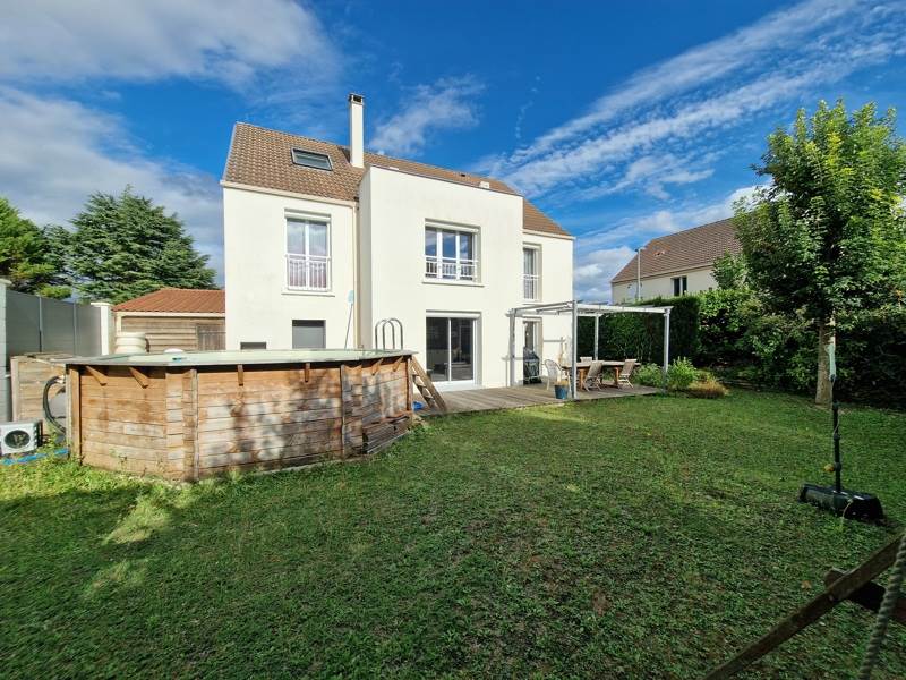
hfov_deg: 106.2
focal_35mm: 13
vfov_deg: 89.9
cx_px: 453
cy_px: 340
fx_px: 340
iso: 50
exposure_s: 1/3640
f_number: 2.2
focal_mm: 2.2
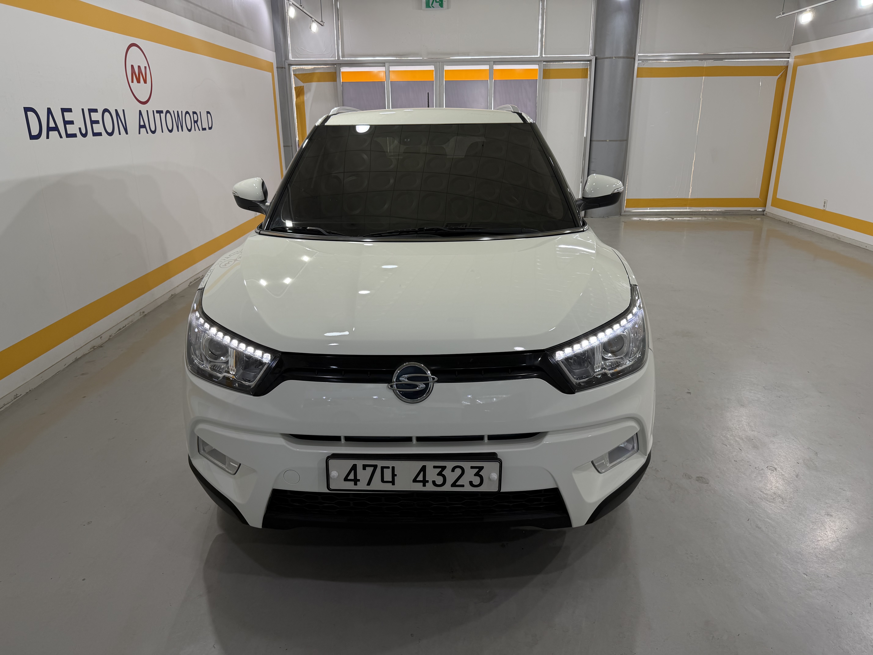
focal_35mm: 24
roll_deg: +0.8
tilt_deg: -19.1
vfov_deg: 56.8
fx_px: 605
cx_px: 436
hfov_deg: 71.6
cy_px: 328
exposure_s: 1/120
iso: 100
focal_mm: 6.76
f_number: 1.78
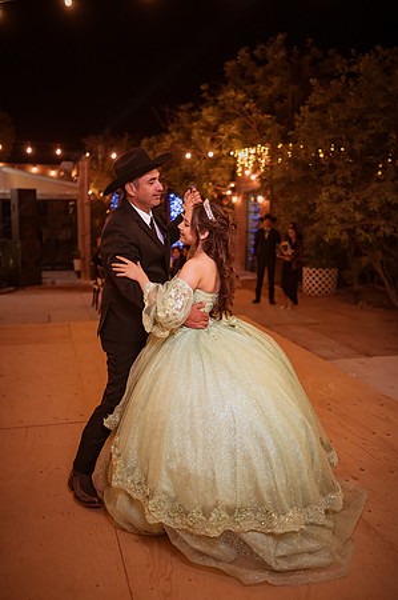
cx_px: 199
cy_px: 300
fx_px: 582
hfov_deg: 37.8
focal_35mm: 35
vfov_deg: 54.5
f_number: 1.8
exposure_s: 1/400
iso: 4000
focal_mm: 35
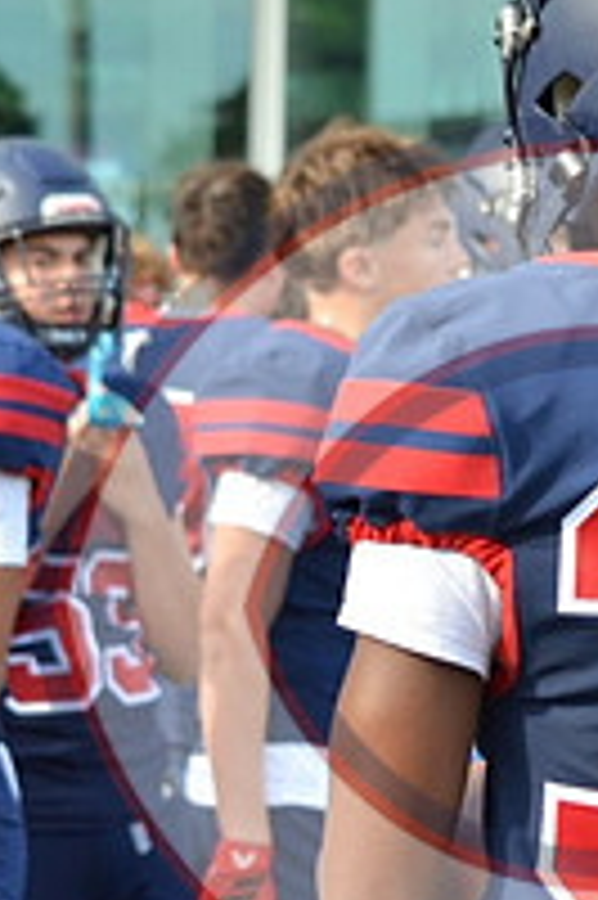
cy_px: 608
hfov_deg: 6.5
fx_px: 5216
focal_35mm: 209
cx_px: 598
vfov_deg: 9.8
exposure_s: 1/500
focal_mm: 62
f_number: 5.6
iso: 500
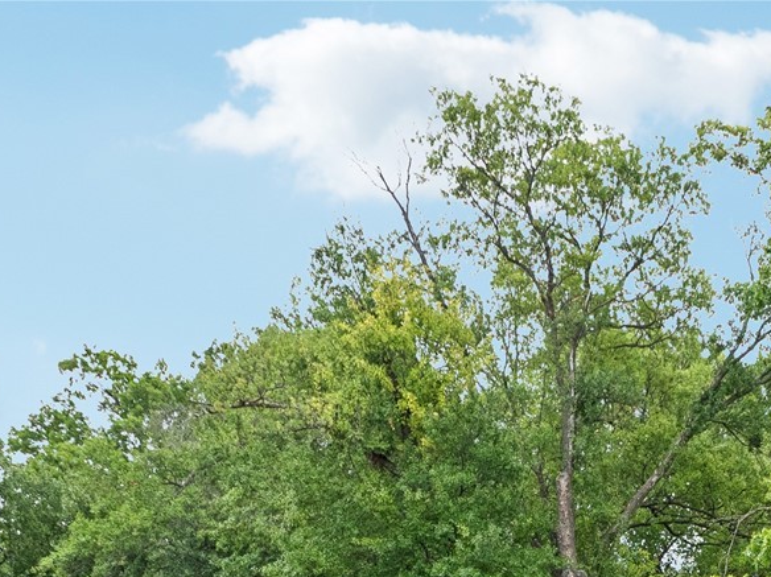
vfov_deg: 16.4
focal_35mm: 79
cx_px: 533
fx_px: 1758
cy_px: 948
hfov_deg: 24.6
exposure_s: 1/2000
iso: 370
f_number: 2.8
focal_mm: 12.29
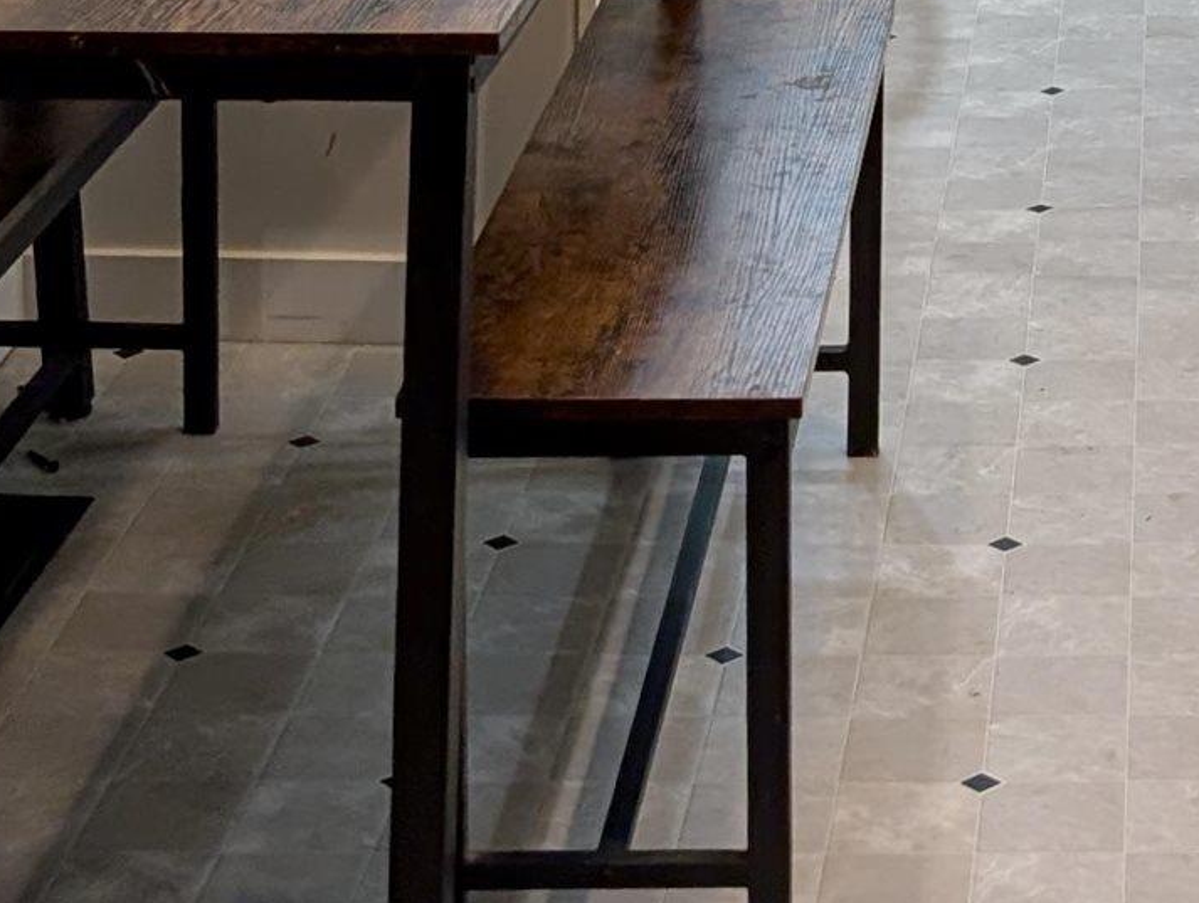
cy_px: -597
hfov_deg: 18.4
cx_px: 1259
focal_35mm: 103
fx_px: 3573
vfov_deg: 13.3
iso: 24
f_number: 1.68
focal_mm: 6.9
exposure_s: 1/179
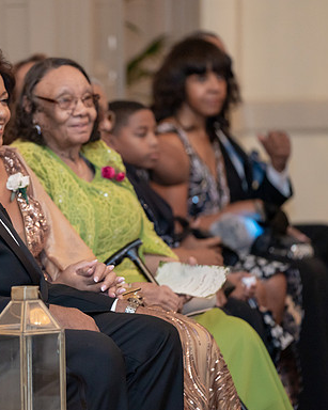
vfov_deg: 7.5
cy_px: 206
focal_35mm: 259
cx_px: 54
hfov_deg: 6.0
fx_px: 3144
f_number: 2.8
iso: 2000
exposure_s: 1/250
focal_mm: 182
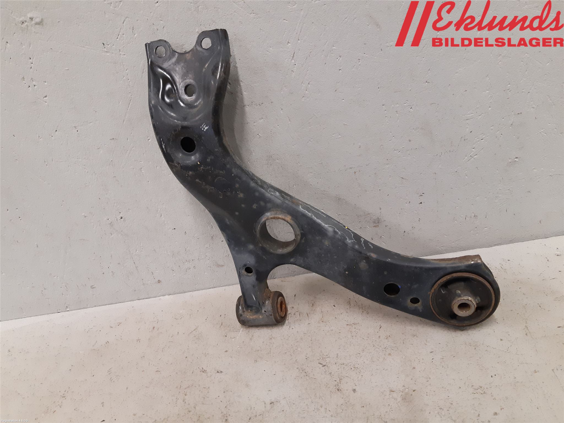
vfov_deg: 53.1
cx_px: 282
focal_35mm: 26
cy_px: 212
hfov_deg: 67.3
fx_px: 424
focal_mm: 3.93
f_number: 1.7
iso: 200
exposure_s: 1/50
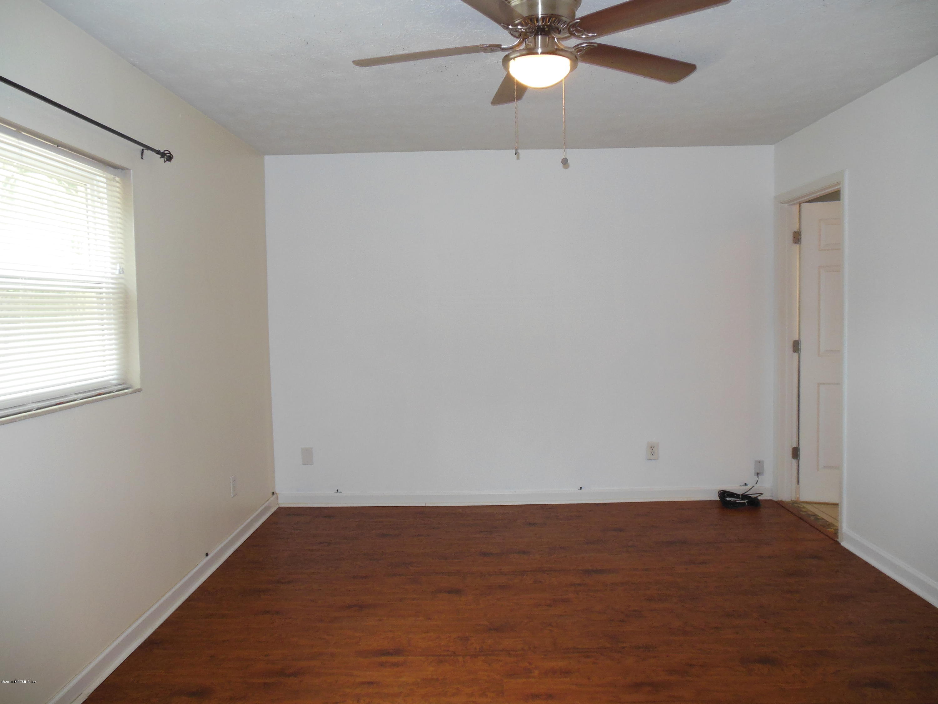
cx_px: 469
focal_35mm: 25
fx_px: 677
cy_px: 352
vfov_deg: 54.9
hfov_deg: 69.4
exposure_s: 1/25
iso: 200
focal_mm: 4.5
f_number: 3.2
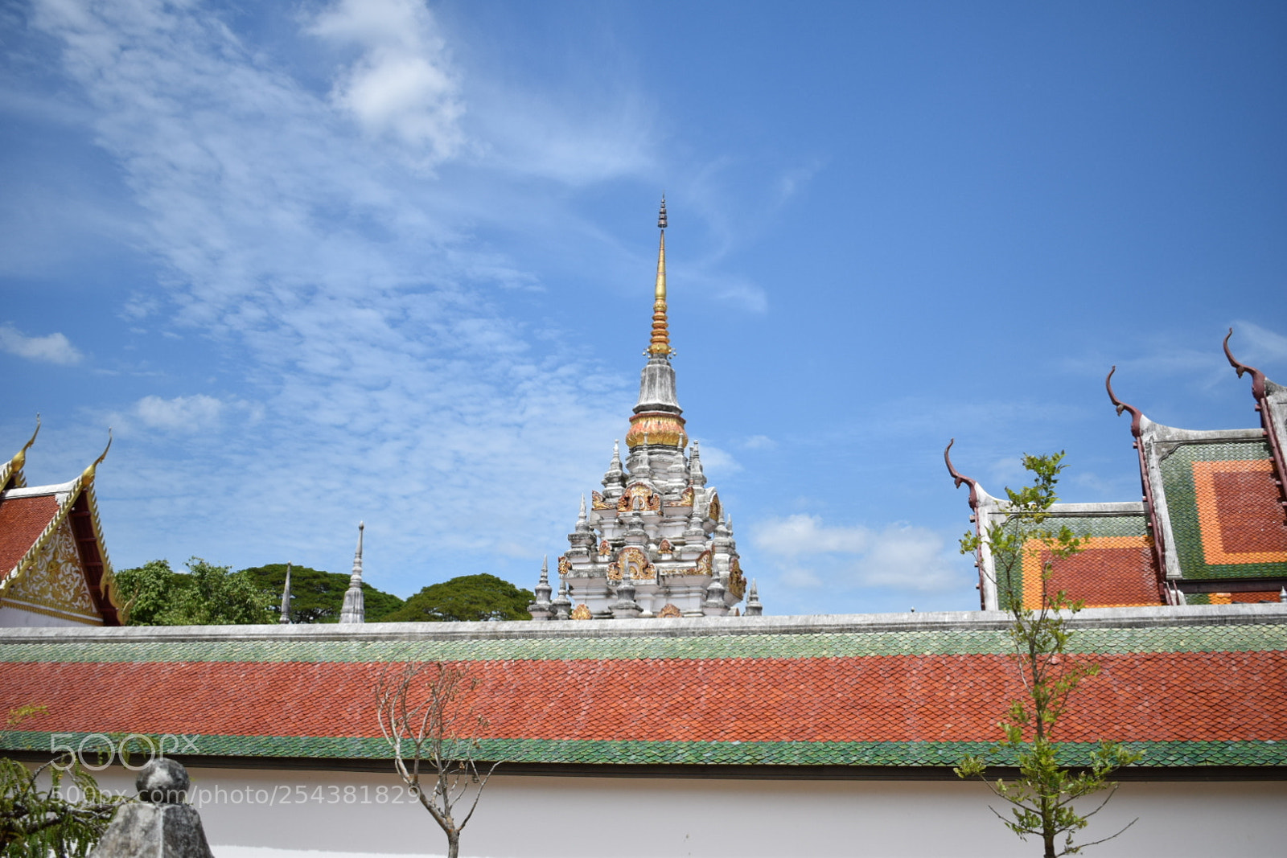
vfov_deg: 35.5
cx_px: 644
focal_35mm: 38
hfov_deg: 51.3
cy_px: 429
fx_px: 1341
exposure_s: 1/4000
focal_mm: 25
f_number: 4
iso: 320
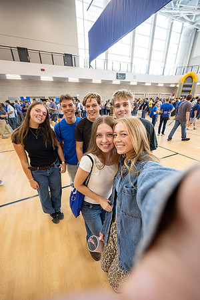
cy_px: 150
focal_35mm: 14
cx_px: 100
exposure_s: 1/100
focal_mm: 14
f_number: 4
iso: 1000
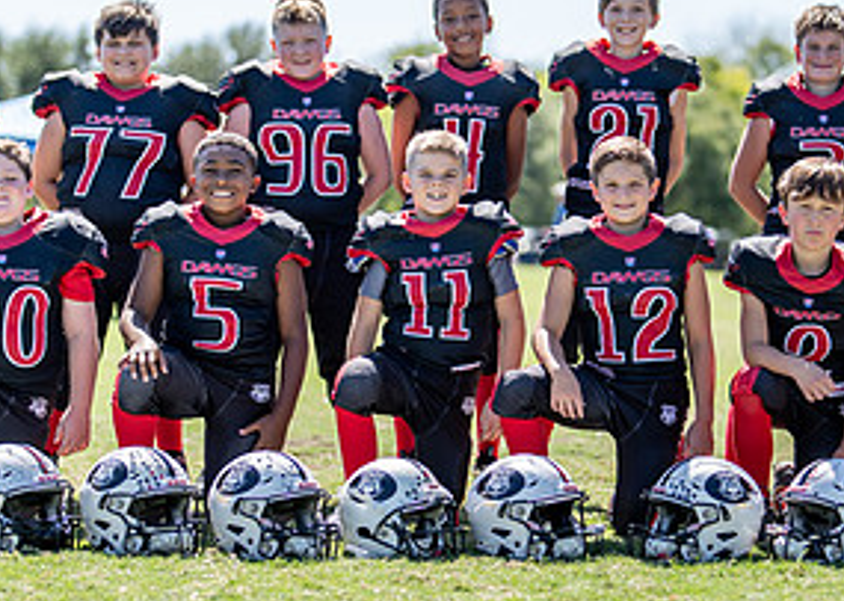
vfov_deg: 11.4
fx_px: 3017
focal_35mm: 126
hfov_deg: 15.9
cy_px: 343
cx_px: 619
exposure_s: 1/5000
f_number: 1.2
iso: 100
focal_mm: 50
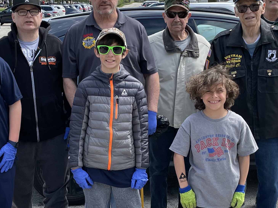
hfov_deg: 27.0
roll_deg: +0.4
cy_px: 141
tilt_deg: -12.8
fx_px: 578
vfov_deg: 20.4
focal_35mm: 72
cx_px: 122
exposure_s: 1/1276
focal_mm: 4.2
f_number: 1.6
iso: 32
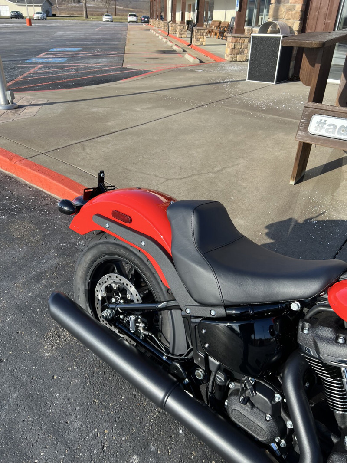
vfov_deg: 67.3
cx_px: 174
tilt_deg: -29.3
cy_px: 232
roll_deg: -0.7
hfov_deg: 53.1
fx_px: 348
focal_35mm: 26
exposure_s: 1/1597
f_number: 1.5
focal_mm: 5.7
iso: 50
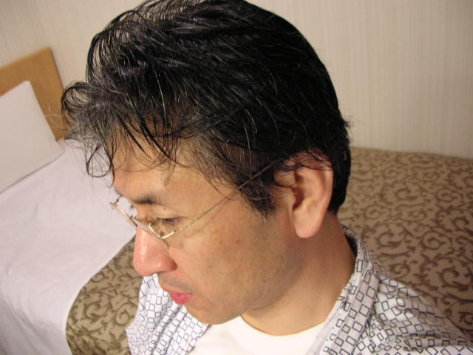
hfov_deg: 52.6
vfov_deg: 40.7
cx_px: 236
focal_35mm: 35
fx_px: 478
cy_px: 178
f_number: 2.8
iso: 108
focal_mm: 5.8
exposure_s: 1/7.5
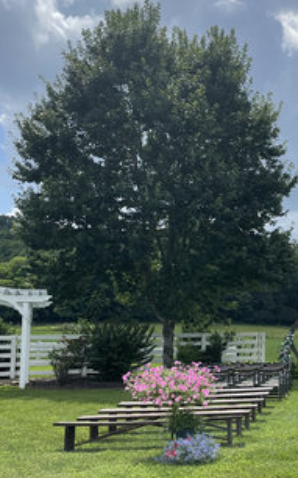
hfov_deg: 22.7
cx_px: 320
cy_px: 292
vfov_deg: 37.4
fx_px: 702
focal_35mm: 54
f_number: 1.6
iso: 32
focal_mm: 4.2
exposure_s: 1/4132
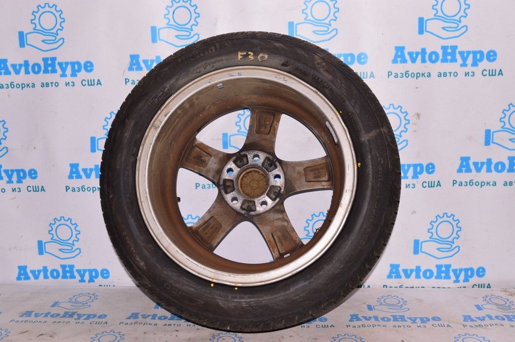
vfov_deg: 35.4
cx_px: 258
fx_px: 536
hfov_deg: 51.3
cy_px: 171
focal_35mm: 38
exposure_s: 1/200
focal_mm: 25
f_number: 8
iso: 1600
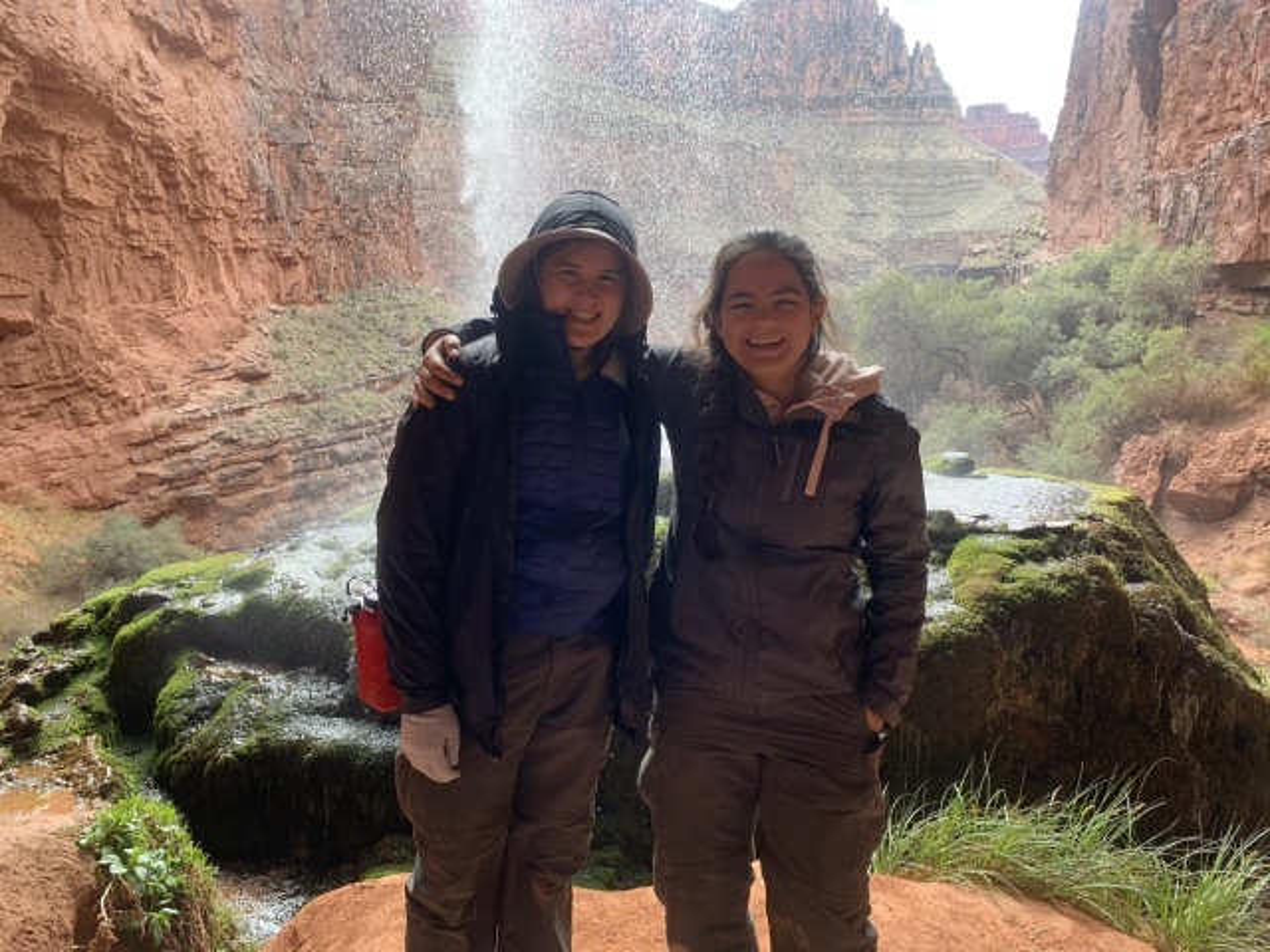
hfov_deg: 67.3
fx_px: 954
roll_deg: -1.0
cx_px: 635
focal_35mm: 26
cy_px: 476
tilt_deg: -6.9
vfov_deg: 53.1
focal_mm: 4.25
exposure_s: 1/153
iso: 25
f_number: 1.8
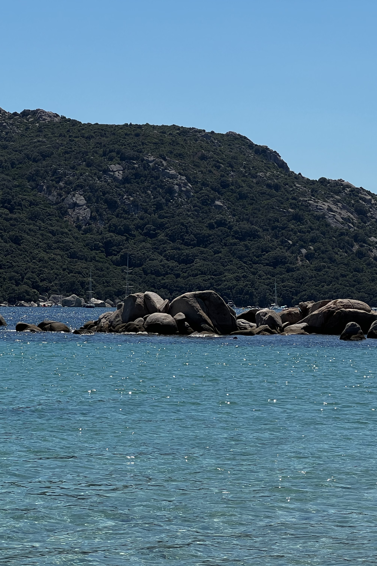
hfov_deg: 12.8
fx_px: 1681
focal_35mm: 107
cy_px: 283
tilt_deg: +0.7
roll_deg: -0.4
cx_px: 291
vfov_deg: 19.1
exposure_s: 1/1193
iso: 32
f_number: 2.8
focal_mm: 9
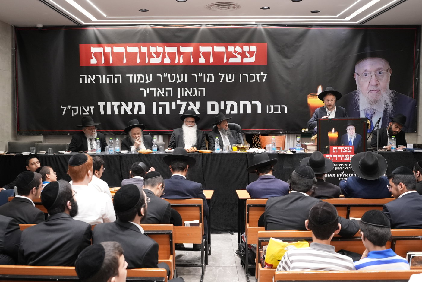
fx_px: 422
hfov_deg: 53.1
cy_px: 141
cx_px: 211
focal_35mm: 36
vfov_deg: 36.9
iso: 6400
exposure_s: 1/200
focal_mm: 36
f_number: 6.3
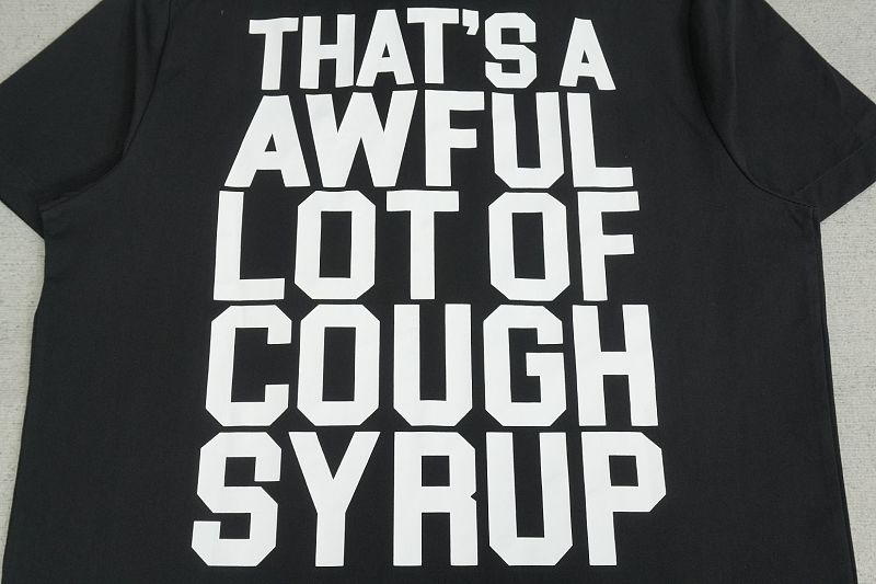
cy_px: 292
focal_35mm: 34
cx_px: 438
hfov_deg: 55.1
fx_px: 839
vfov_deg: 38.3
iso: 1000
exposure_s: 1/160
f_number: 8
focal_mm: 23
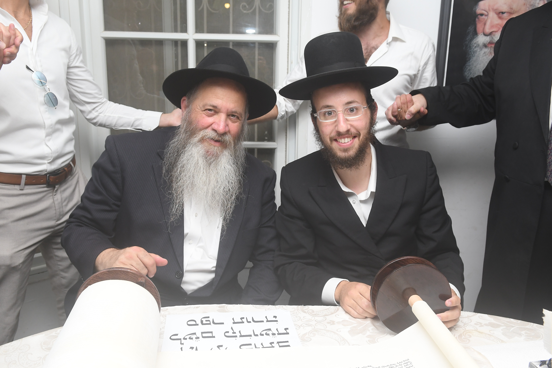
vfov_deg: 40.0
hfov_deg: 57.2
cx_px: 276
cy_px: 184
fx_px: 506
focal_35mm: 33
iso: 800
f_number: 5
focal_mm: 22
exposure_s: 1/200
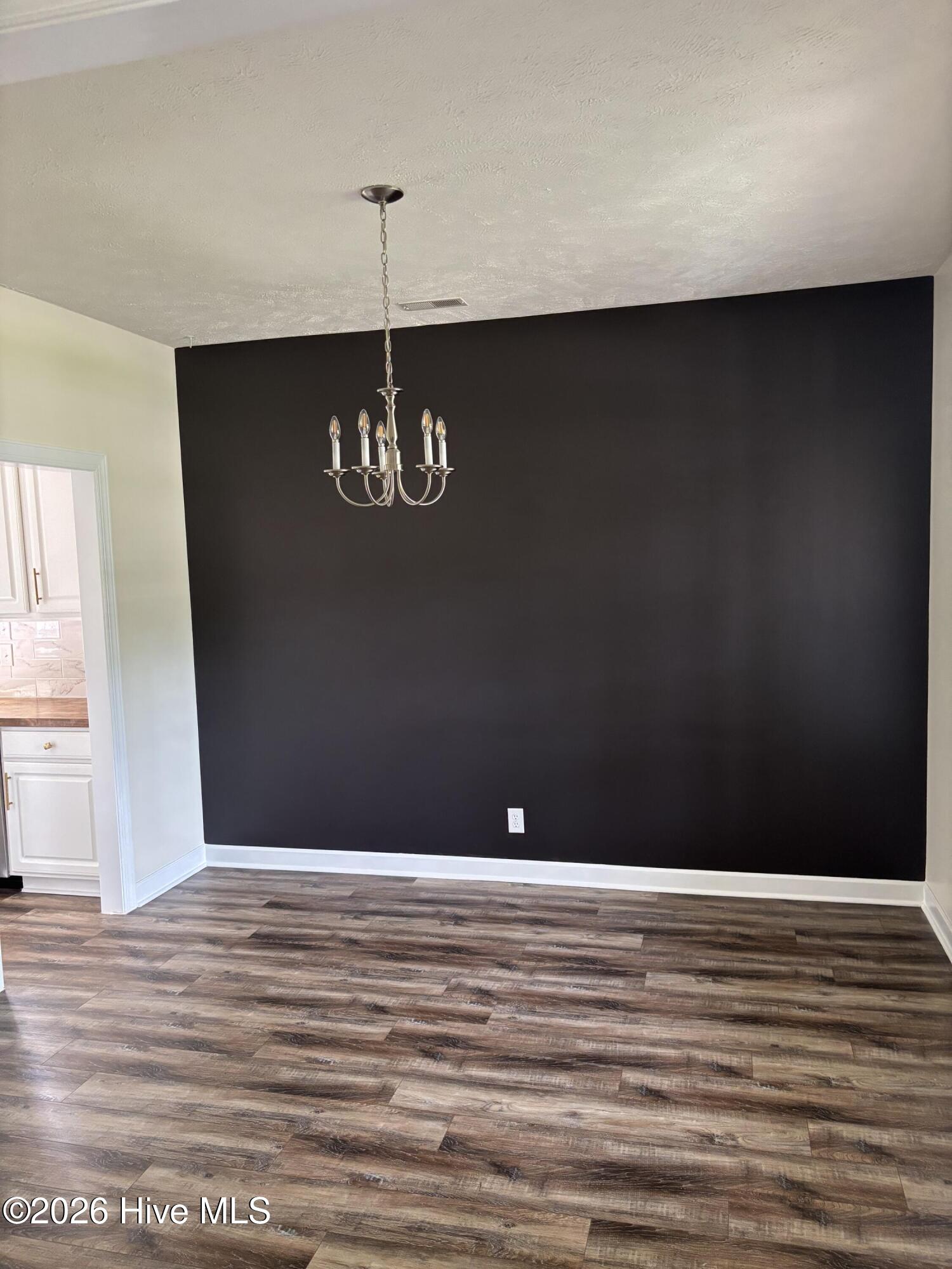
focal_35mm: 26
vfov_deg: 67.3
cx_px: 476
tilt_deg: -3.3
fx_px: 953
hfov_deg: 53.1
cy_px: 634
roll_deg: +2.9
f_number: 1.6
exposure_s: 1/60
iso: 320
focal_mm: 5.96
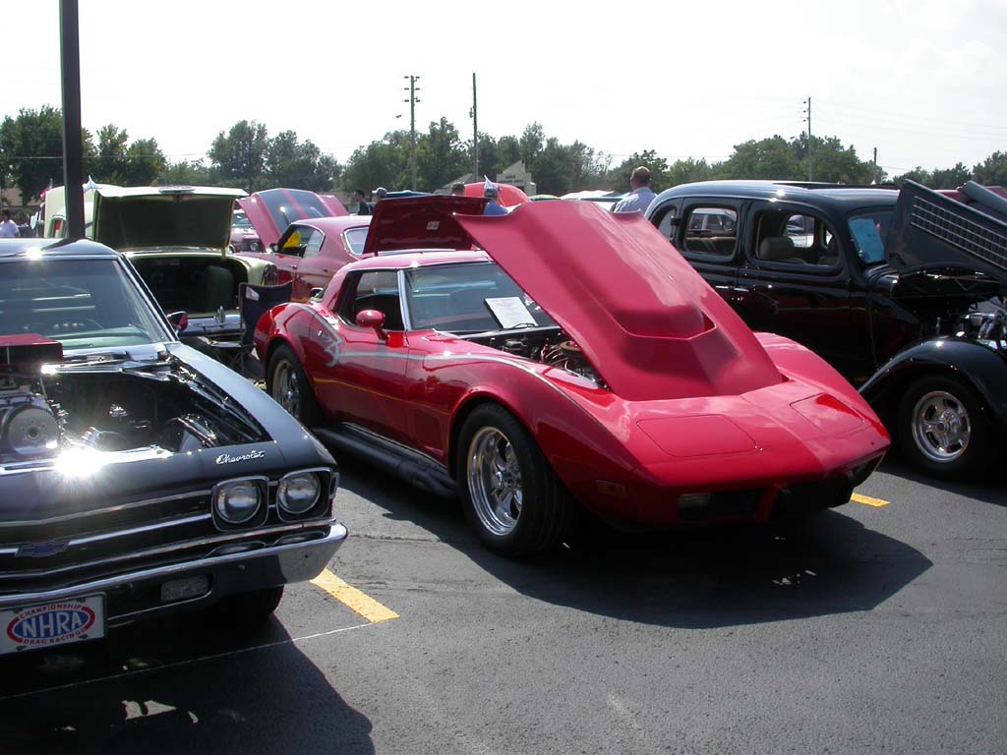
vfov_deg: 37.7
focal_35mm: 38
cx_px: 504
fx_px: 1105
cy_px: 378
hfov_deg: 49.0
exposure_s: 1/331
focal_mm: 7.85
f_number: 7.5
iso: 100
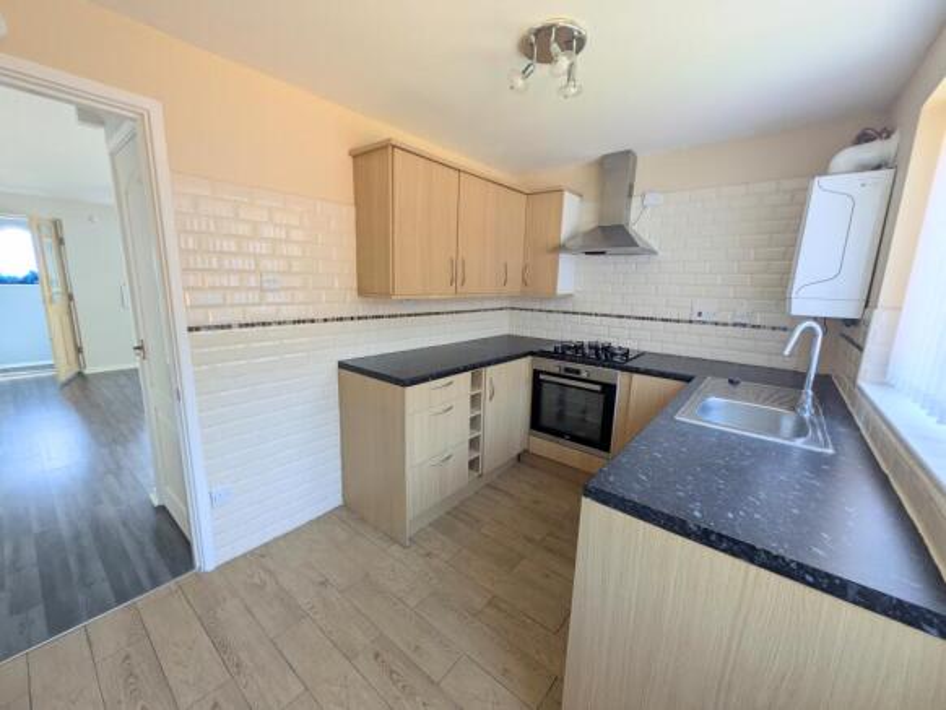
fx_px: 383
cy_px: 355
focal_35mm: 14
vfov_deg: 85.7
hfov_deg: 102.0
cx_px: 473
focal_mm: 1.83
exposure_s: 1/100
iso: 62
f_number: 2.2
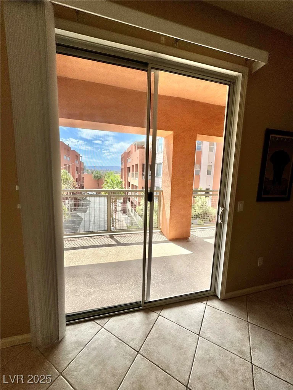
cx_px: 146
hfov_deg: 85.7
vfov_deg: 102.1
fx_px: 158
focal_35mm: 14
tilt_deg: -10.3
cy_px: 195
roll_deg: -1.0
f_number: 2.2
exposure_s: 1/1256
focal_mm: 2.22
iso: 40
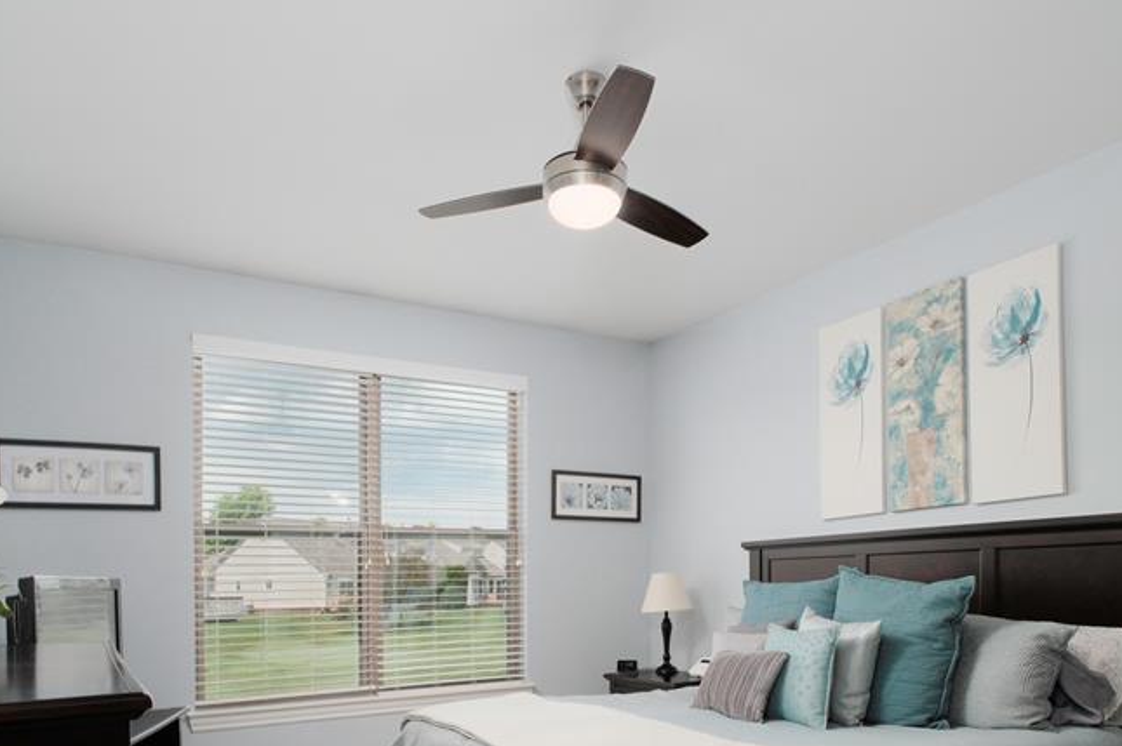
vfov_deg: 45.9
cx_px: 546
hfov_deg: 67.4
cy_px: 576
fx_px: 841
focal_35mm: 27
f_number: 8
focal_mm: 11
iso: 1000
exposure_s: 1/250
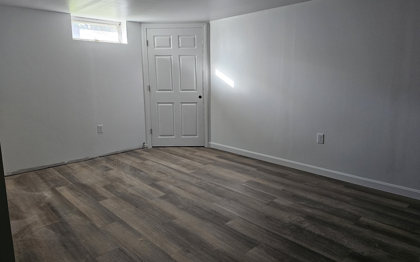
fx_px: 286
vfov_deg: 49.2
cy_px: 117
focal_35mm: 25
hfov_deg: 72.5
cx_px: 214
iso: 400
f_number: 1.7
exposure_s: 1/170
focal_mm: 6.3
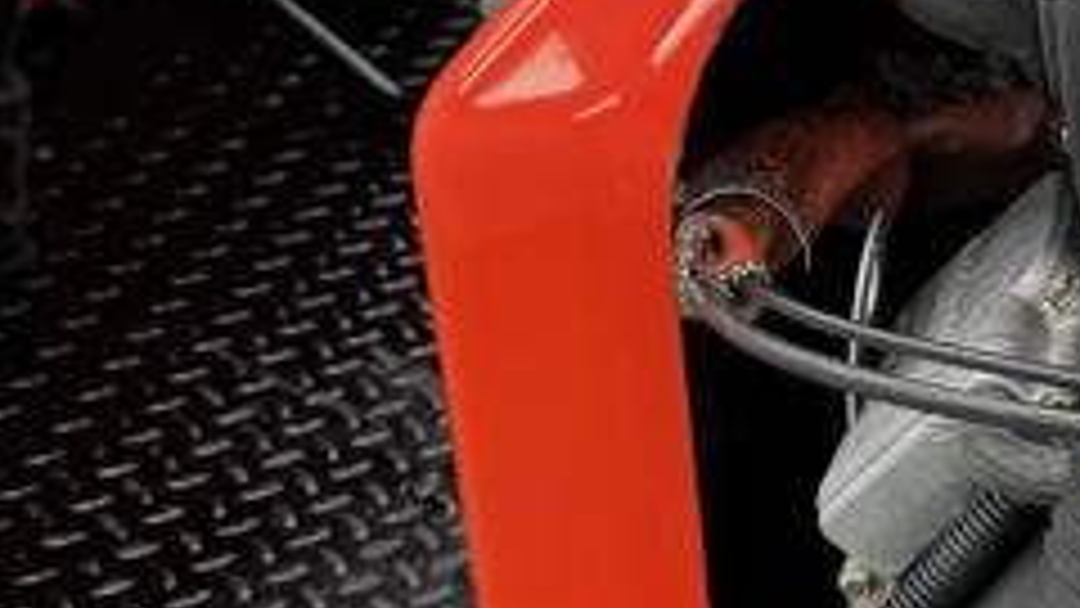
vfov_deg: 13.8
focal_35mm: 87
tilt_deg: -34.1
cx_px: 1508
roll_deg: +0.4
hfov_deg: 21.4
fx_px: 2491
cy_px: 495
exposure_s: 1/60
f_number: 1.78
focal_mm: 6.76
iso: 125
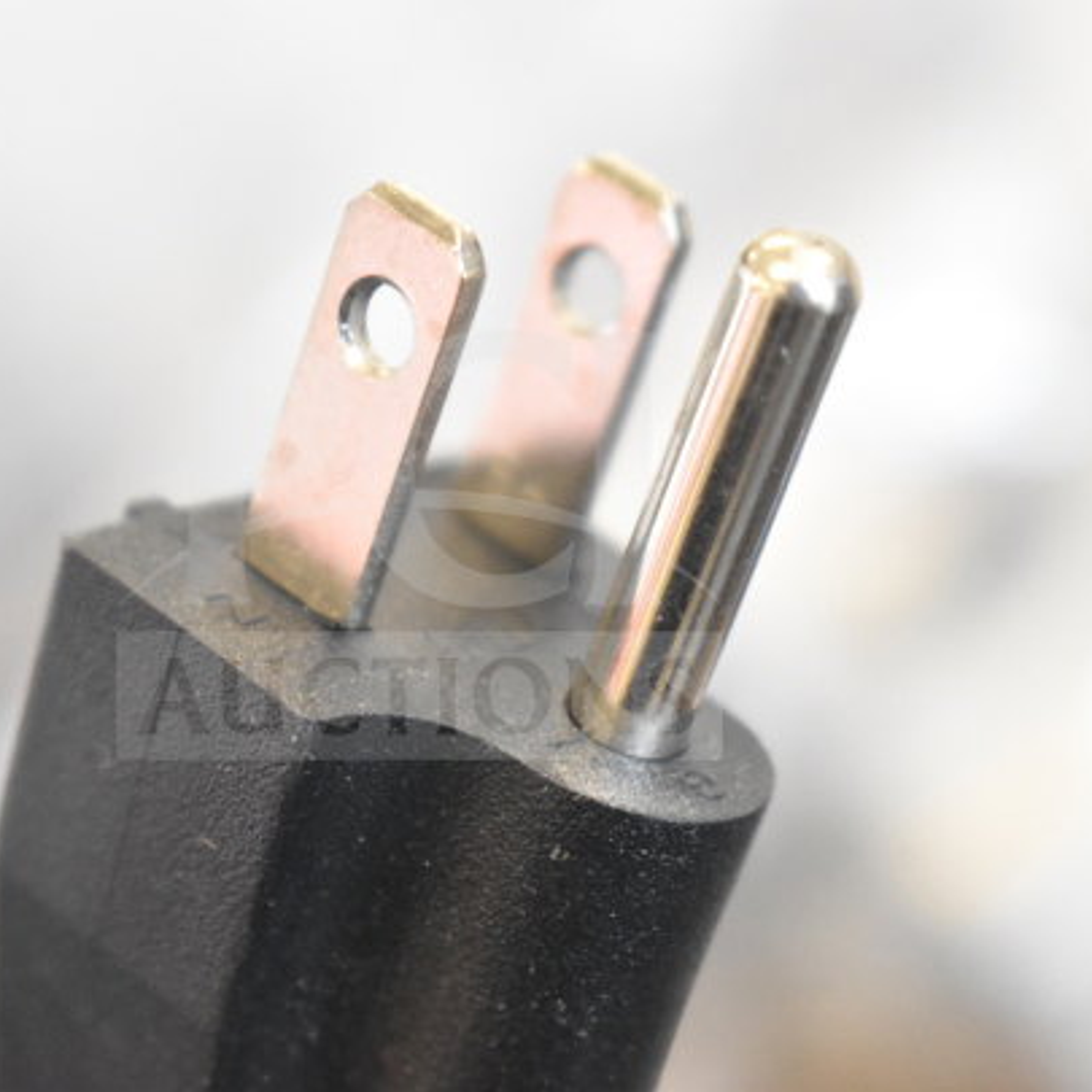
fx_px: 3770
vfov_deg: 16.5
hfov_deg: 16.5
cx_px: 418
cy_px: 546
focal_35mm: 106
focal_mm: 55
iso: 6400
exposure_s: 1/125
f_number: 6.3
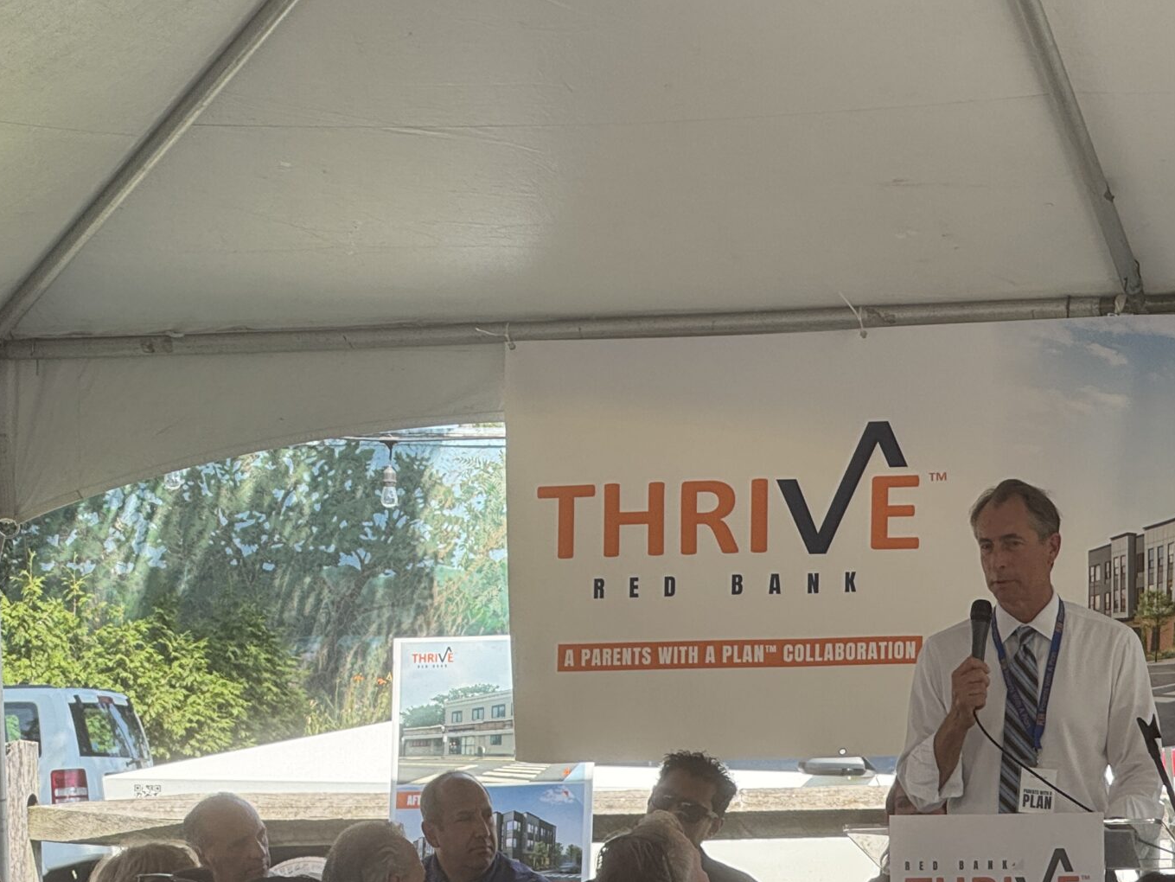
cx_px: 946
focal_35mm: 145
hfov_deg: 13.5
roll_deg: -0.2
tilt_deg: -0.6
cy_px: 788
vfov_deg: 10.2
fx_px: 4923
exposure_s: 1/137
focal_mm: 9
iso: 25
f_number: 2.8
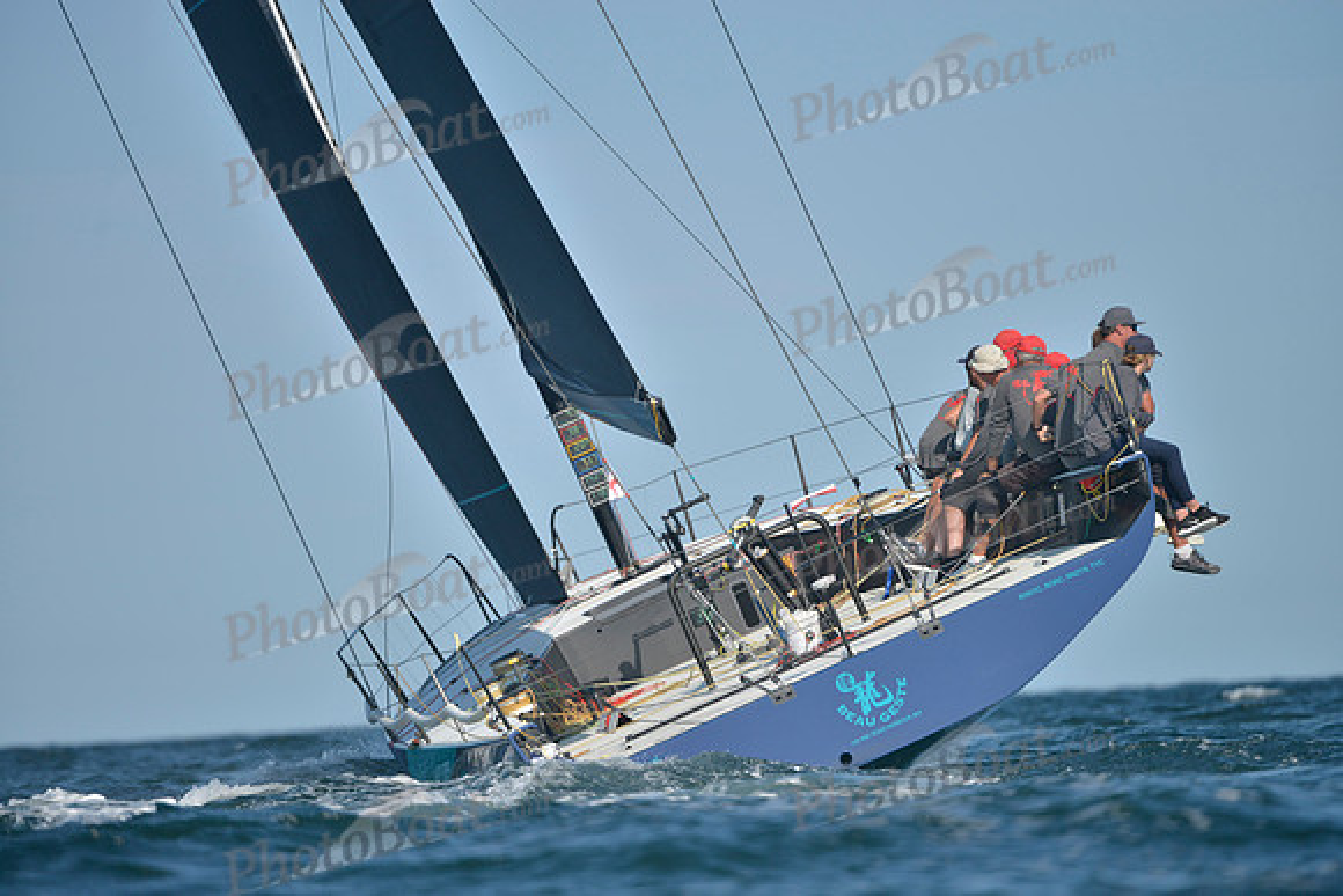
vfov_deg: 3.4
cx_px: 672
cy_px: 448
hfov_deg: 5.2
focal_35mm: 400
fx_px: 14925
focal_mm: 400
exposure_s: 1/3200
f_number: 4.5
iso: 280
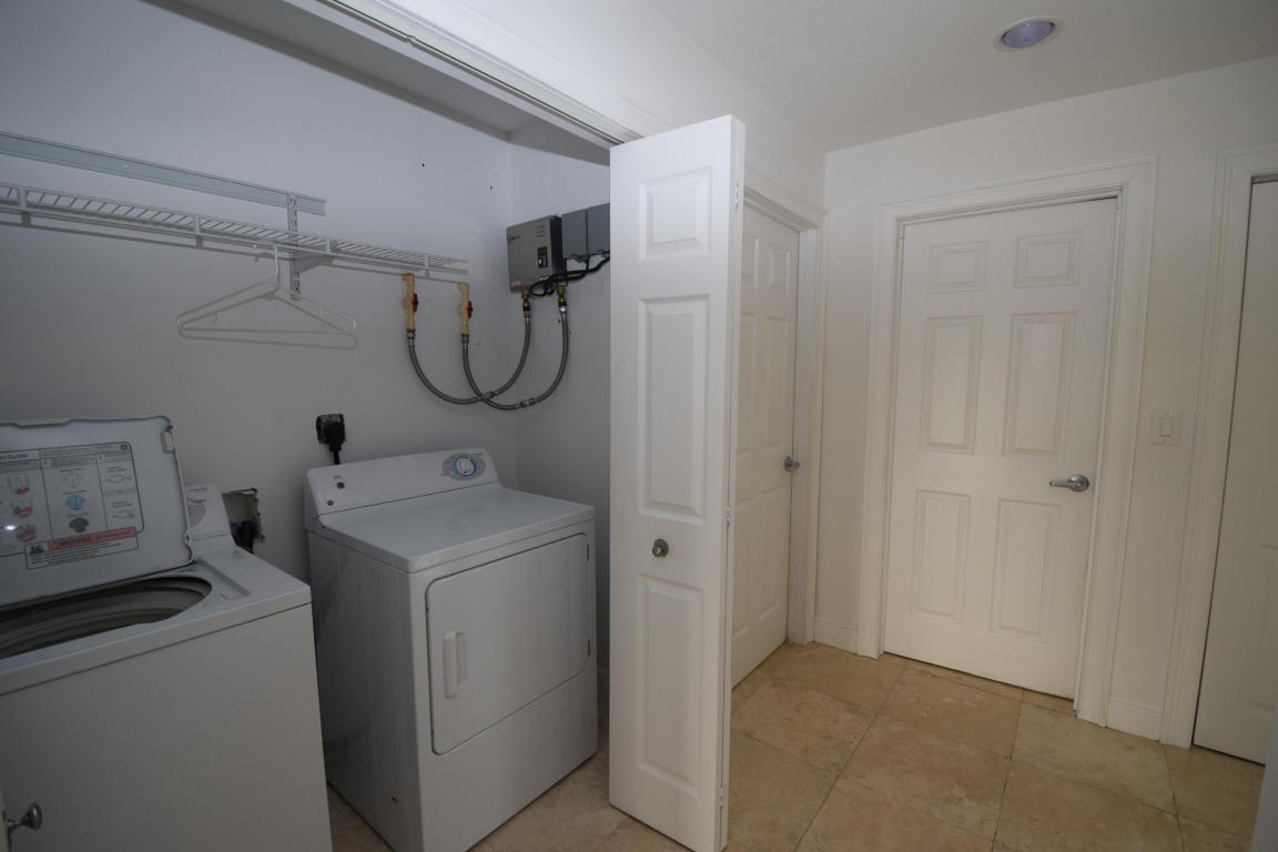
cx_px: 639
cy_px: 426
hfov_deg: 100.4
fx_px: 532
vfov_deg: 77.3
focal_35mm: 15
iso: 800
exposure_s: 1/80
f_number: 4.5
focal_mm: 10
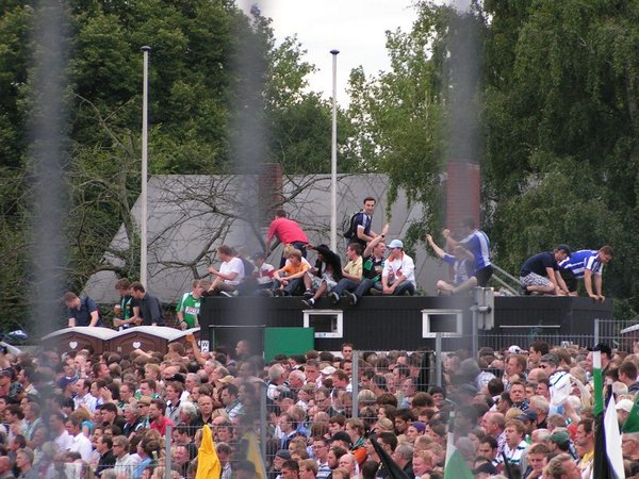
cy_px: 240
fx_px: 3637
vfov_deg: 7.5
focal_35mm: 197
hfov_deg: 10.0
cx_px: 320
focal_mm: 30.1
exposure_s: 1/200
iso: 80
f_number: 3.5
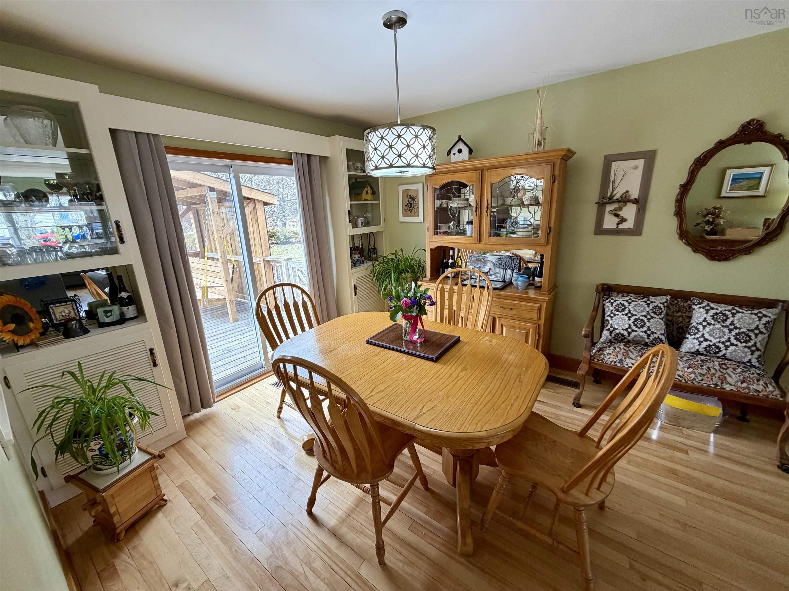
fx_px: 319
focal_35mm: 14
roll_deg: +3.6
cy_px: 296
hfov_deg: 102.1
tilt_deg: -13.5
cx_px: 394
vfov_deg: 85.7
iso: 125
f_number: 2.2
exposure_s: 1/120
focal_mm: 2.22
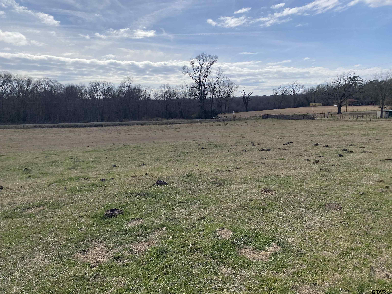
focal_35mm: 26
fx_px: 294
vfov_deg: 53.1
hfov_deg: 67.3
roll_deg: +0.6
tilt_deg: -8.2
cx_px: 196
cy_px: 147
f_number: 1.8
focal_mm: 4.25
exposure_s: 1/5495
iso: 32
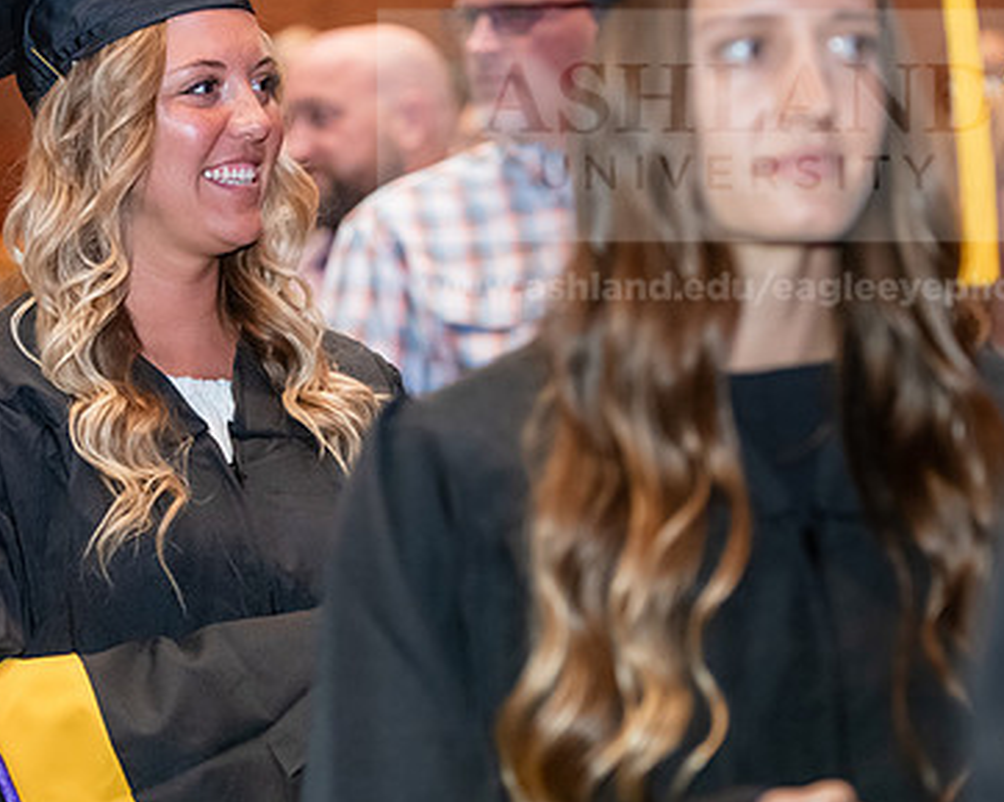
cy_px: 345
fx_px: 4691
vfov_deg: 9.8
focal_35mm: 158
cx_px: 294
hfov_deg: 12.2
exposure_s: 1/200
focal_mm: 105
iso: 3200
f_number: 3.2
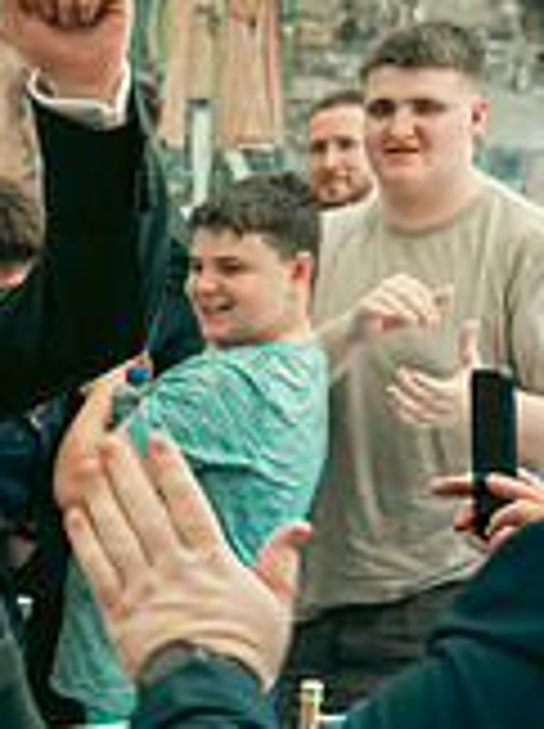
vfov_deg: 13.4
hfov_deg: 9.4
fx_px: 3046
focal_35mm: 145
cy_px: 754
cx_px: -616
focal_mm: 42
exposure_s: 1/200
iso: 400
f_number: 3.5
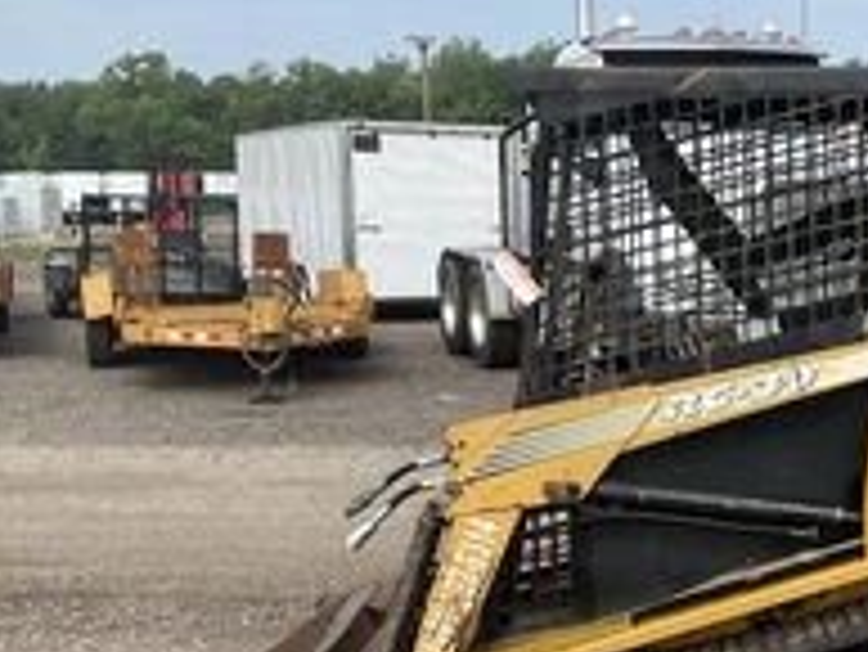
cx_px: 747
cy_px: 490
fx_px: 1505
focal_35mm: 60
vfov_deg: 24.2
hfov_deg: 31.0
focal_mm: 3
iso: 25
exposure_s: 1/1121
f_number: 1.8
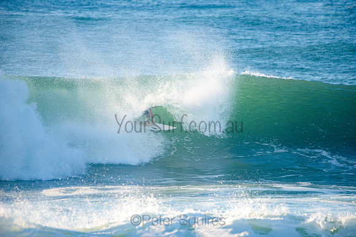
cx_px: 178
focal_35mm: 500
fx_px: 4946
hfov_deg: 4.1
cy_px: 118
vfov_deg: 2.8
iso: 400
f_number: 5.6
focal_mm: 500
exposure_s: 1/1600
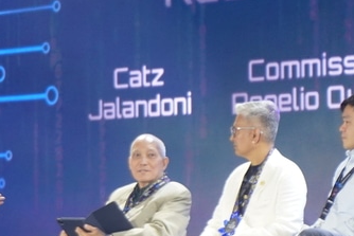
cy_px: 207
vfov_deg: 6.0
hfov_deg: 8.9
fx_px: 2263
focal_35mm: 230
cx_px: 199
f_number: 5.6
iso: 1000
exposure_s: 1/160
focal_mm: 50
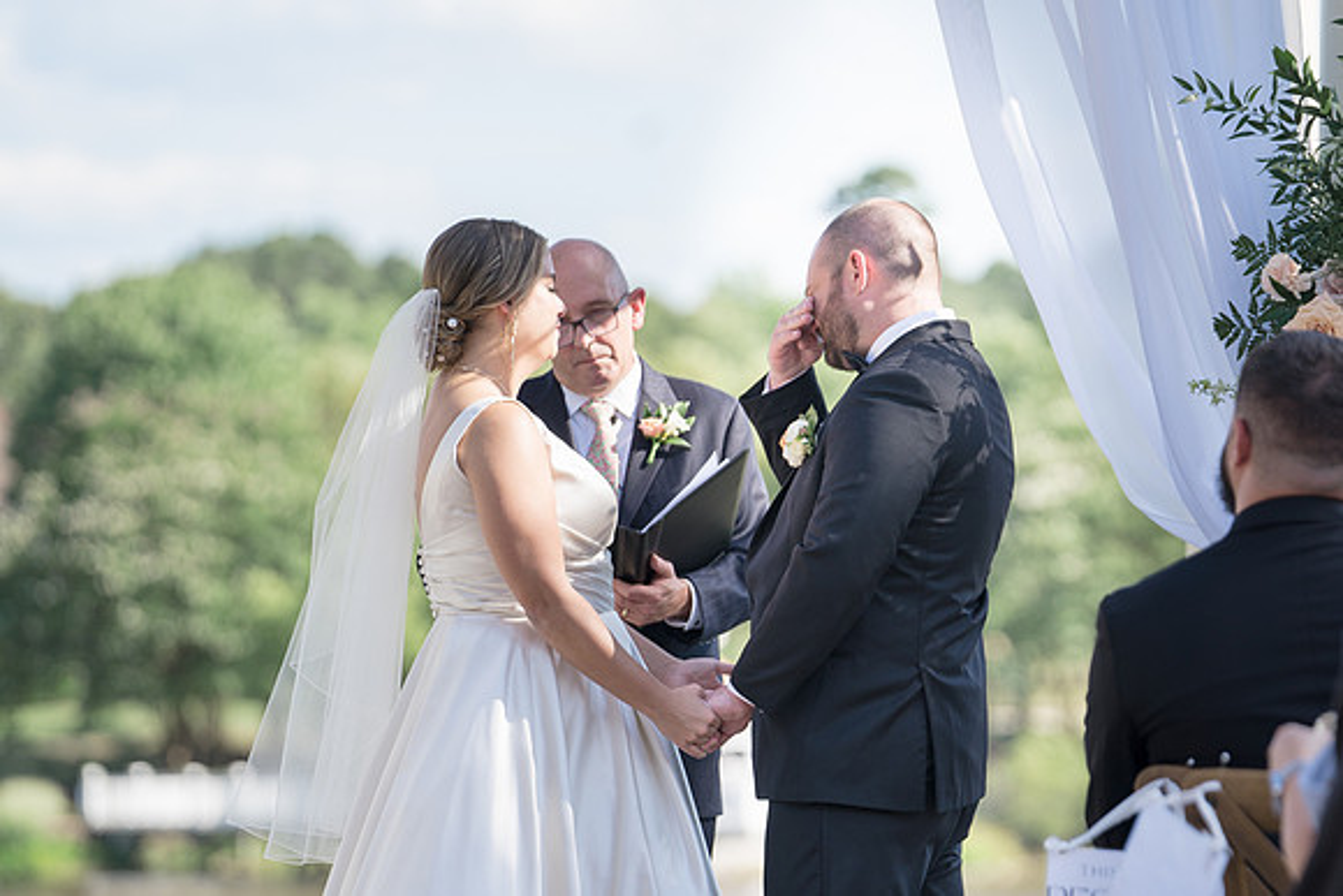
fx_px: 8782
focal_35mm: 235
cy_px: 482
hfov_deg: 8.7
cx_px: 735
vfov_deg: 5.8
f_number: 4
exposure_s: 1/500
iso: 100
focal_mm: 200
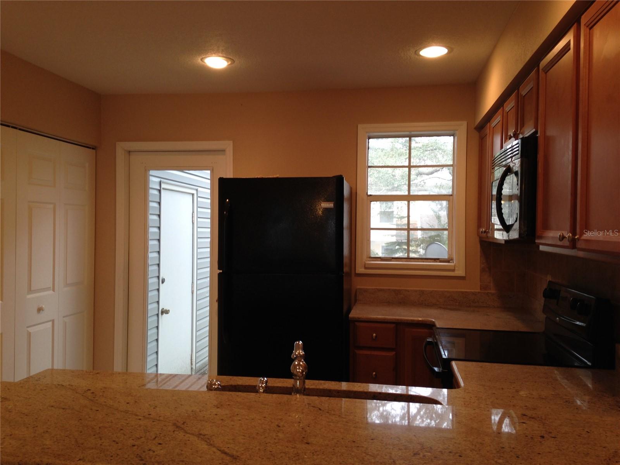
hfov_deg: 55.4
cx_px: 310
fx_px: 591
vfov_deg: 42.9
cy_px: 232
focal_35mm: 33
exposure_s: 1/30
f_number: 2.4
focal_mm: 4.12
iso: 50
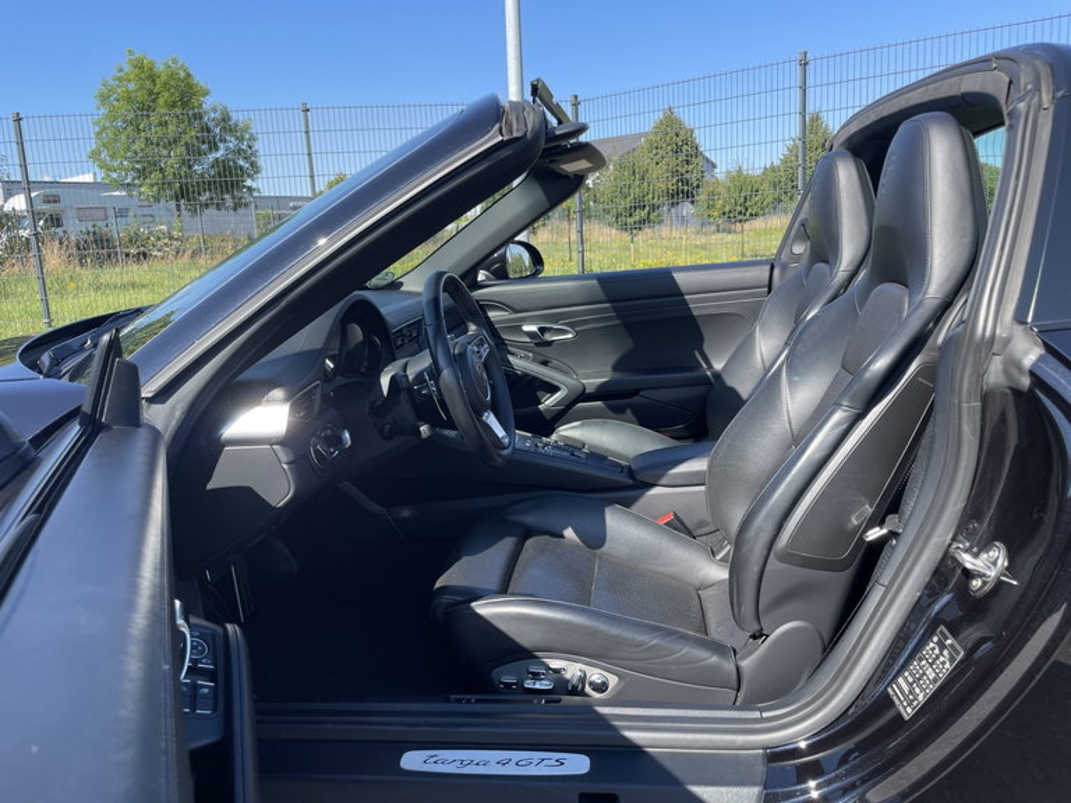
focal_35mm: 26
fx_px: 804
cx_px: 536
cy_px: 402
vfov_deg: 53.1
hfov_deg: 67.3
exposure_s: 1/1072
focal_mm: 4.2
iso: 32
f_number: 1.6
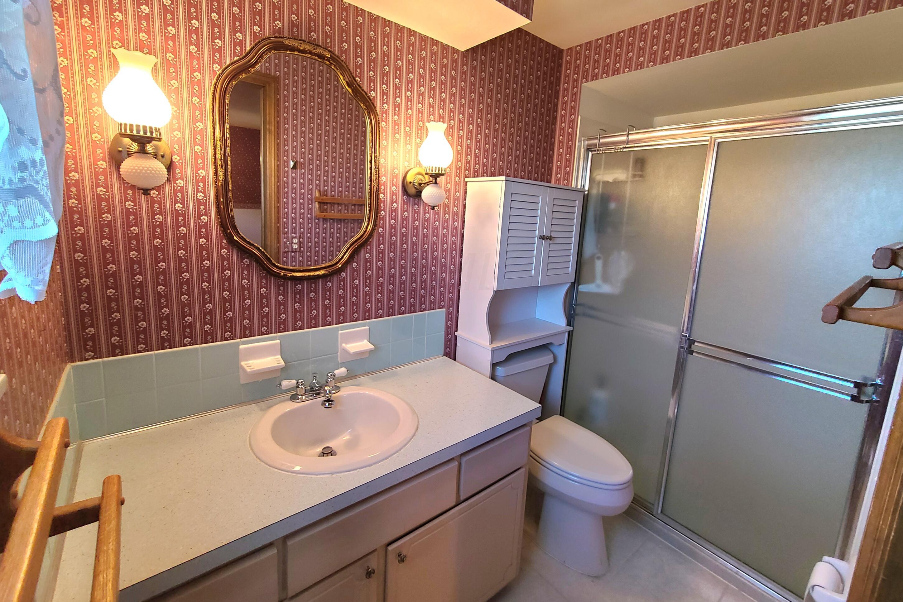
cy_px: 271
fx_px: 351
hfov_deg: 104.2
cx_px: 442
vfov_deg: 81.0
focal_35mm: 14
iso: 320
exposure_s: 1/60.2
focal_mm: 2.2
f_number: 2.2
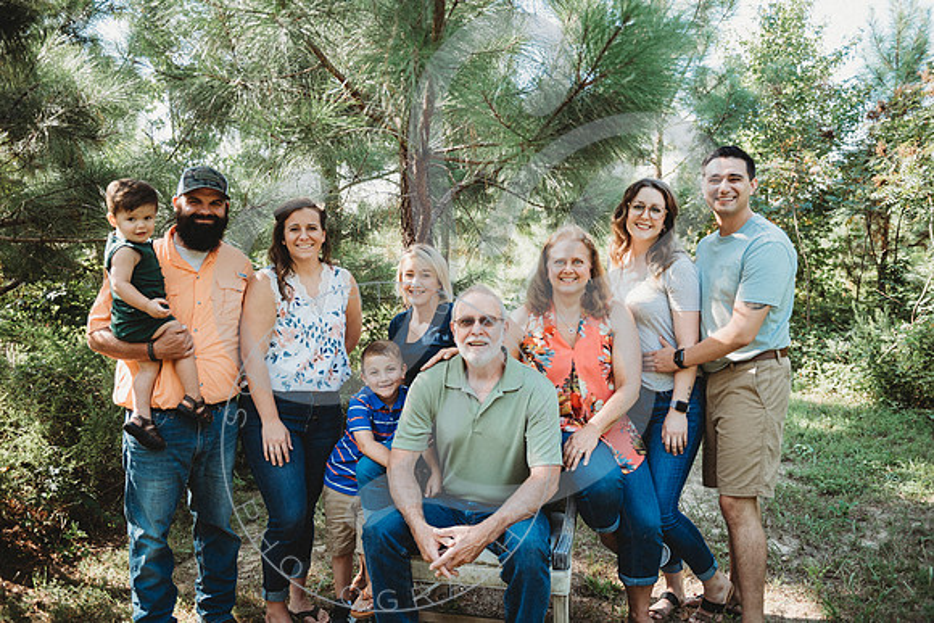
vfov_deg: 41.1
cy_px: 312
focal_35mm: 32
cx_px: 467
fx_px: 830
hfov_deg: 58.7
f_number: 2.8
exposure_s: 1/200
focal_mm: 32
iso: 100
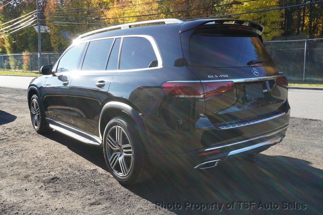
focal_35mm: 33
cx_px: 162
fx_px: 296
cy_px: 108
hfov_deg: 57.3
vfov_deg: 39.9
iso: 500
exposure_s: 1/250
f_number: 9
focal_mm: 22
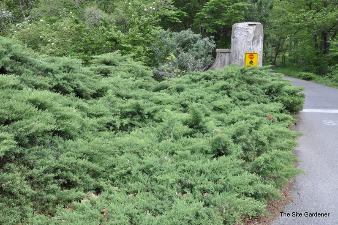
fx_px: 338
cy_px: 112
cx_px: 169
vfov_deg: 36.8
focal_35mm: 36
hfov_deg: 53.2
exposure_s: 1/80
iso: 200
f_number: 9
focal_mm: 24
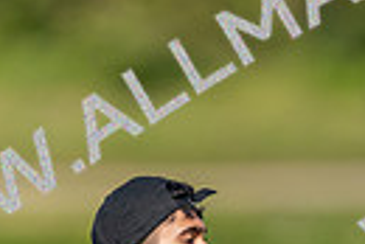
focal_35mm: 2672
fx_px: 27121
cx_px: 154
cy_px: 307
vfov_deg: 0.5
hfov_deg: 0.8
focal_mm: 600
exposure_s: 1/2500
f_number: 4
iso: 280
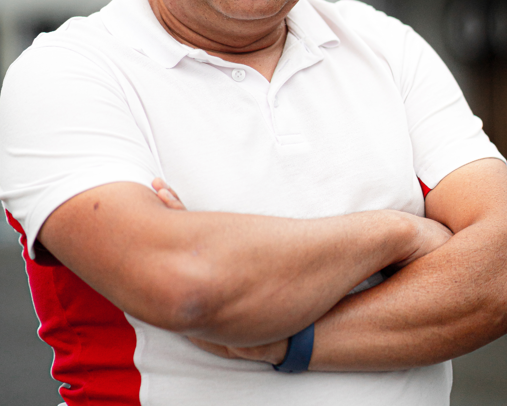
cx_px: 253
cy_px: 40
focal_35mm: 120
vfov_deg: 12.8
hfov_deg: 16.0
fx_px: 1801
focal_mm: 85
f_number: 1.8
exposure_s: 1/4000
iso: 400
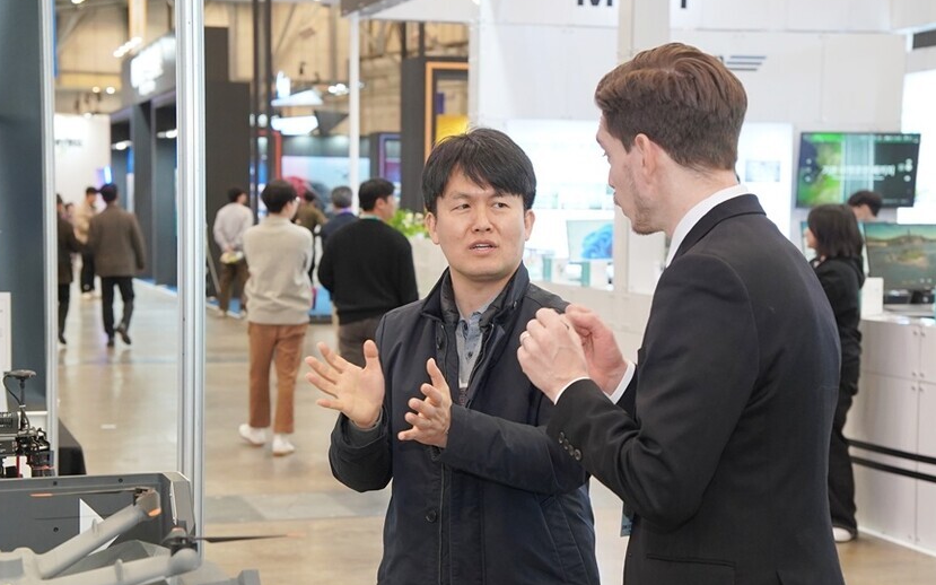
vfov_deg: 18.1
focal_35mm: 72
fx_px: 1837
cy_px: 344
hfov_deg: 28.6
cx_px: 441
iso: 1600
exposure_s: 1/160
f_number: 4
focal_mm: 41
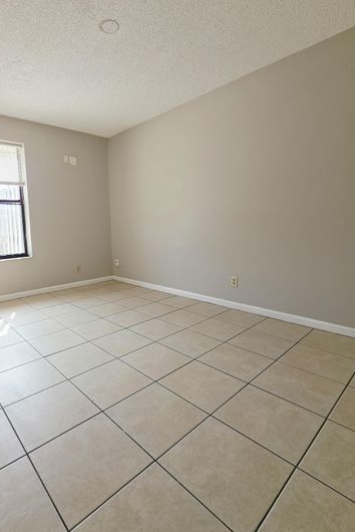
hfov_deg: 69.3
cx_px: 131
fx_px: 251
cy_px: 254
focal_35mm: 17
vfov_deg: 93.2
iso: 25
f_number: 1.9
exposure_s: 1/120
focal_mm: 2.2
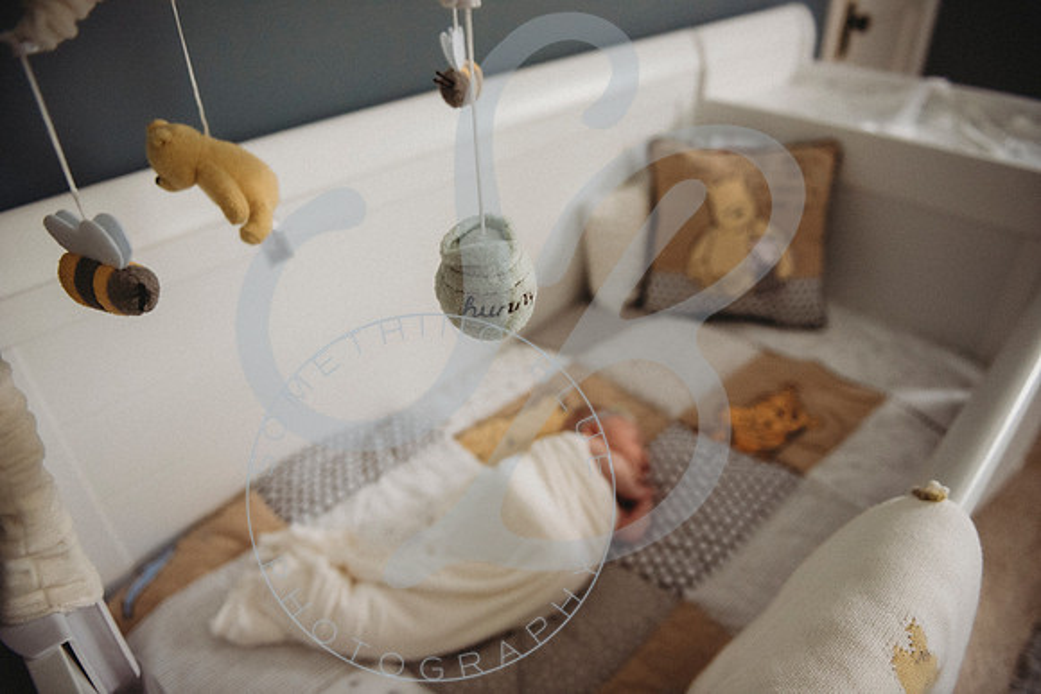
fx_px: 694
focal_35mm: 24
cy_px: 347
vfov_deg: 53.2
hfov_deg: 73.7
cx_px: 520
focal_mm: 24
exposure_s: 1/125
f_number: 2.8
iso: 3200
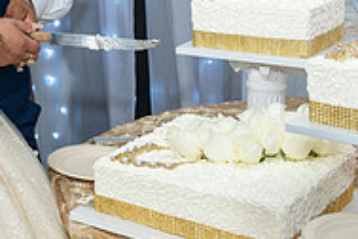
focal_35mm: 98
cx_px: -42
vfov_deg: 13.6
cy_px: -40
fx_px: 974
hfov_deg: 19.9
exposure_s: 1/160
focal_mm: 32
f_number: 4.5
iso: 640
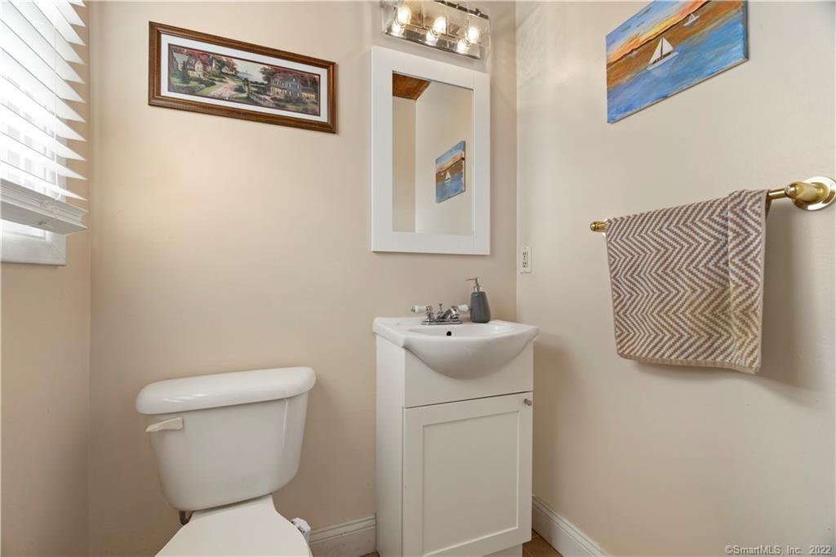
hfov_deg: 100.4
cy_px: 278
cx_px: 418
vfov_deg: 77.3
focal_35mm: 15
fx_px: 348
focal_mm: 10
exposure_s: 1/8
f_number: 7.1
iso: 400
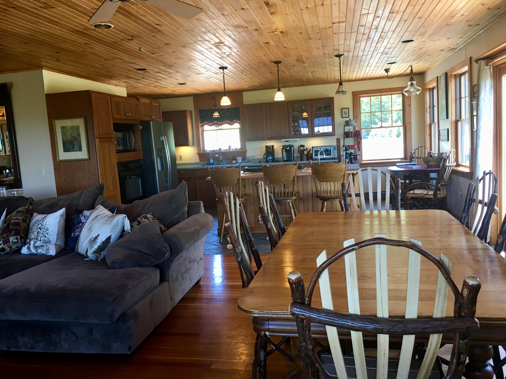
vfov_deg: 48.2
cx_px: 253
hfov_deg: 61.7
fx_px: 424
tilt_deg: -4.6
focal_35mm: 29
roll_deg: +2.5
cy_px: 190
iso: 25
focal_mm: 4.15
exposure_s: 1/15
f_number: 2.2
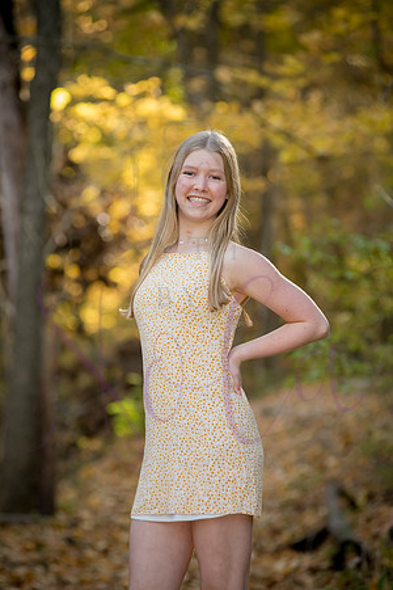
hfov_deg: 8.1
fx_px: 2784
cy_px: 295
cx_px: 196
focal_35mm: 170
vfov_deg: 12.1
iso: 800
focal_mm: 170
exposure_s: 1/320
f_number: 5
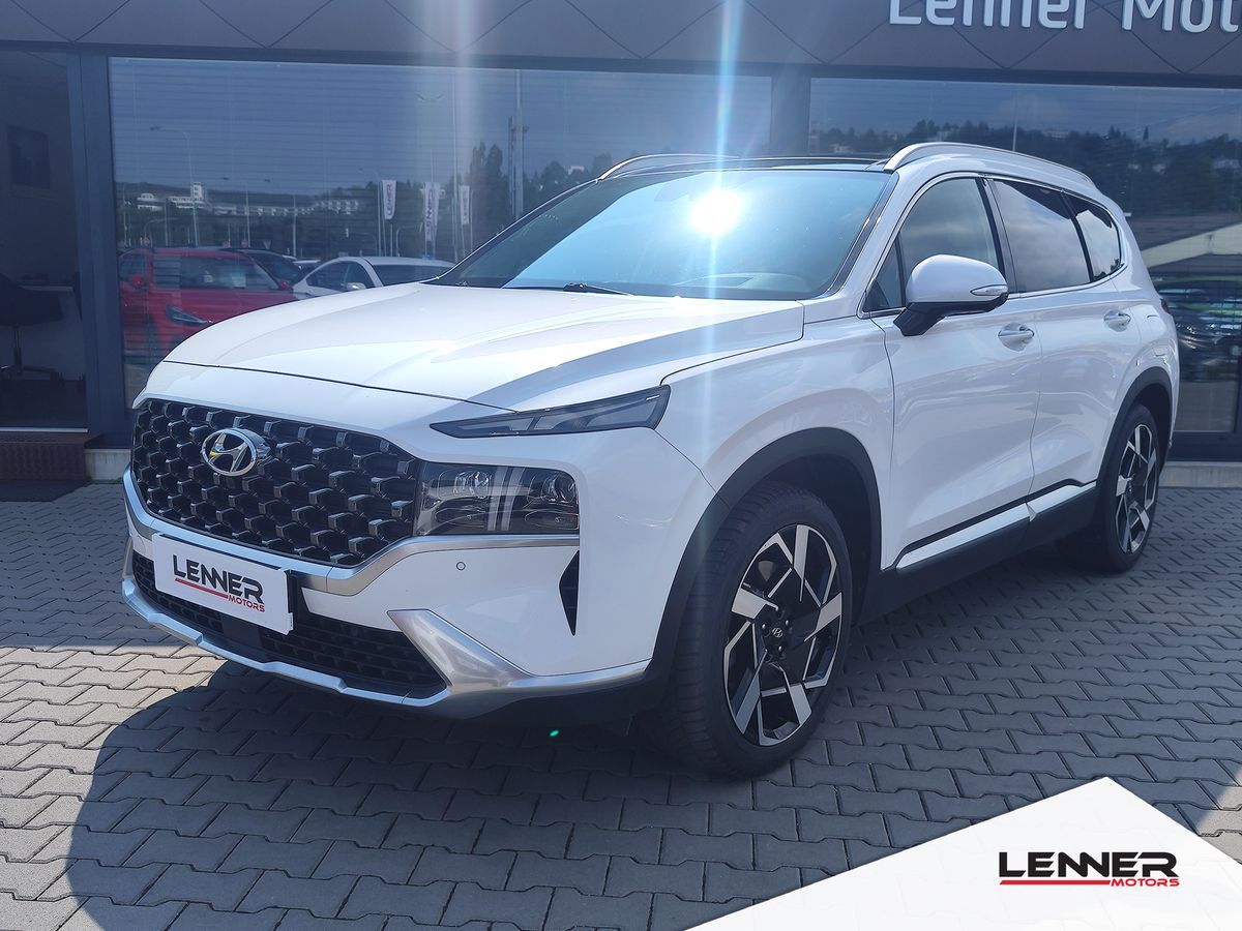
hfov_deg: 73.9
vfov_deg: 58.9
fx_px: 825
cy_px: 466
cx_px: 621
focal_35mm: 23
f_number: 1.69
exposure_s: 1/1122
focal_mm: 7.01
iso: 50
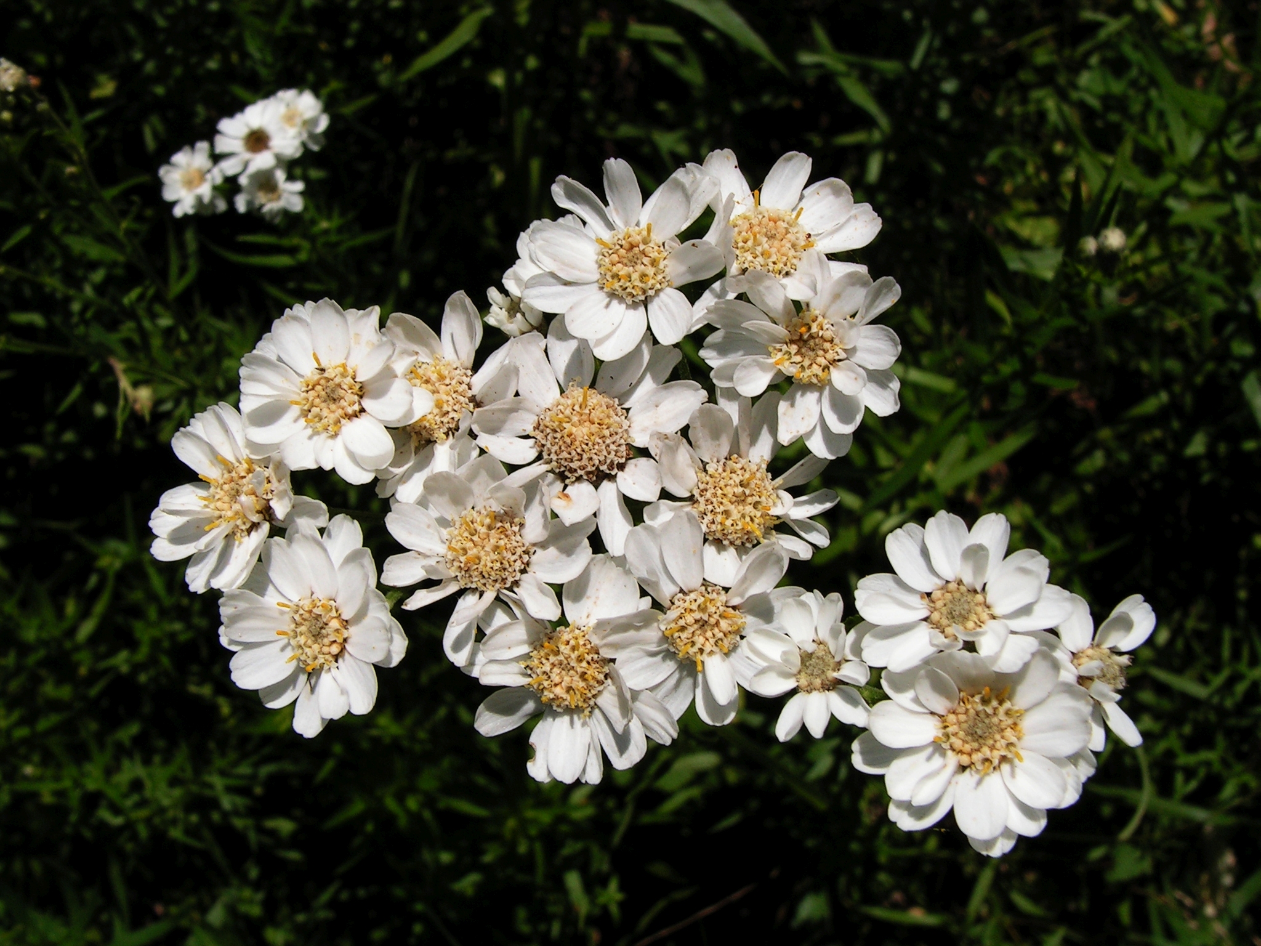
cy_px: 473
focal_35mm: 50
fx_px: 1821
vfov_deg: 29.1
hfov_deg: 38.2
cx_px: 630
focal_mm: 8.4
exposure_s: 1/640
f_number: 8
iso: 100
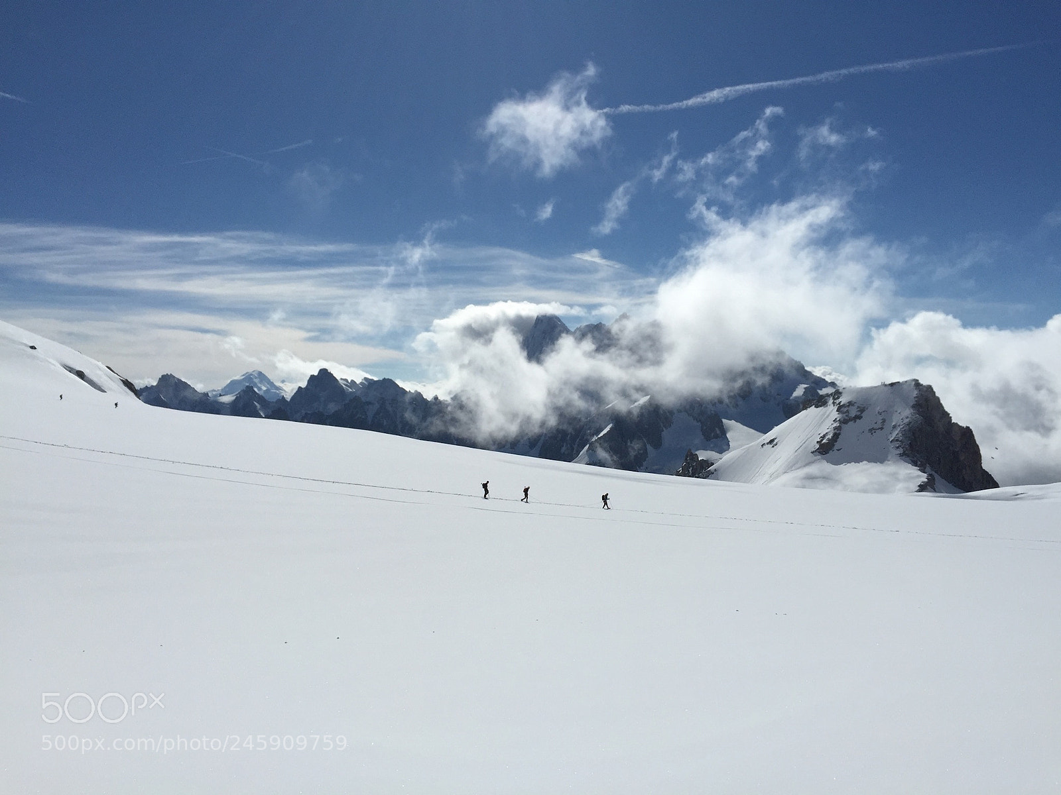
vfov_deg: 48.2
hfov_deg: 61.7
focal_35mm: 29
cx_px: 530
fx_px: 889
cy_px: 398
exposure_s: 1/13333
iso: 32
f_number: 2.2
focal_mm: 4.15
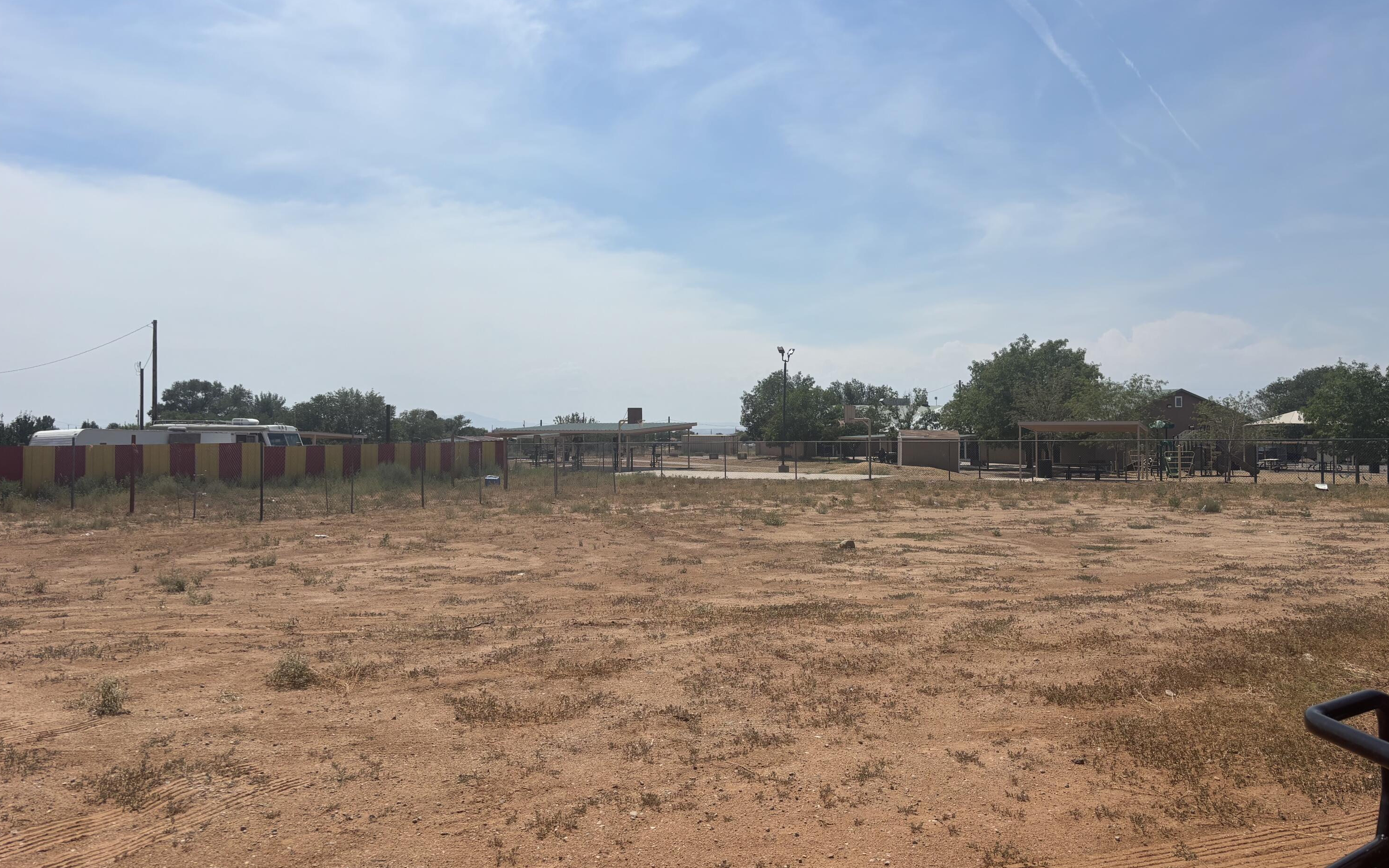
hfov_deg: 66.5
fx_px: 1060
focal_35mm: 28
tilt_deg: +0.5
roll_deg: +0.8
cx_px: 685
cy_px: 406
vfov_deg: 44.5
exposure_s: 1/9091
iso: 50
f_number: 1.6
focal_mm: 5.96
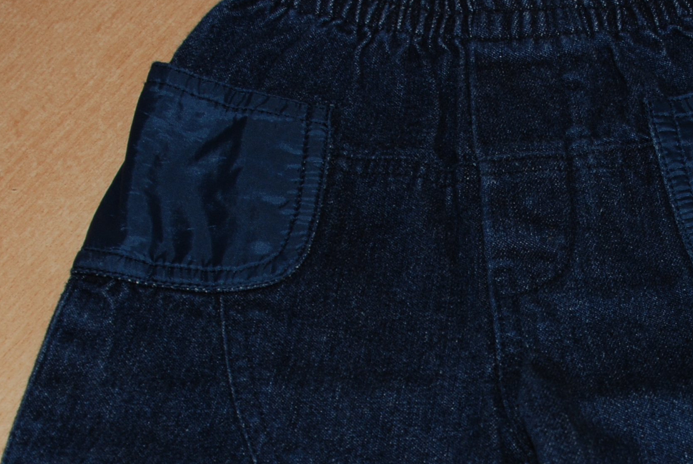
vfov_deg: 18.8
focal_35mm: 70
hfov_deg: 28.3
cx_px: 540
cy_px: 497
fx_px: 1349
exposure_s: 1/60
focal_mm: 20
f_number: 3.8
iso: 200
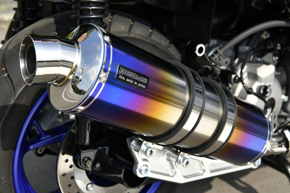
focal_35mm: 52
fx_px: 419
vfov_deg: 26.0
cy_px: 96
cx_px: 145
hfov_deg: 38.2
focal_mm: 52
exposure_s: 1/800
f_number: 10
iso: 500
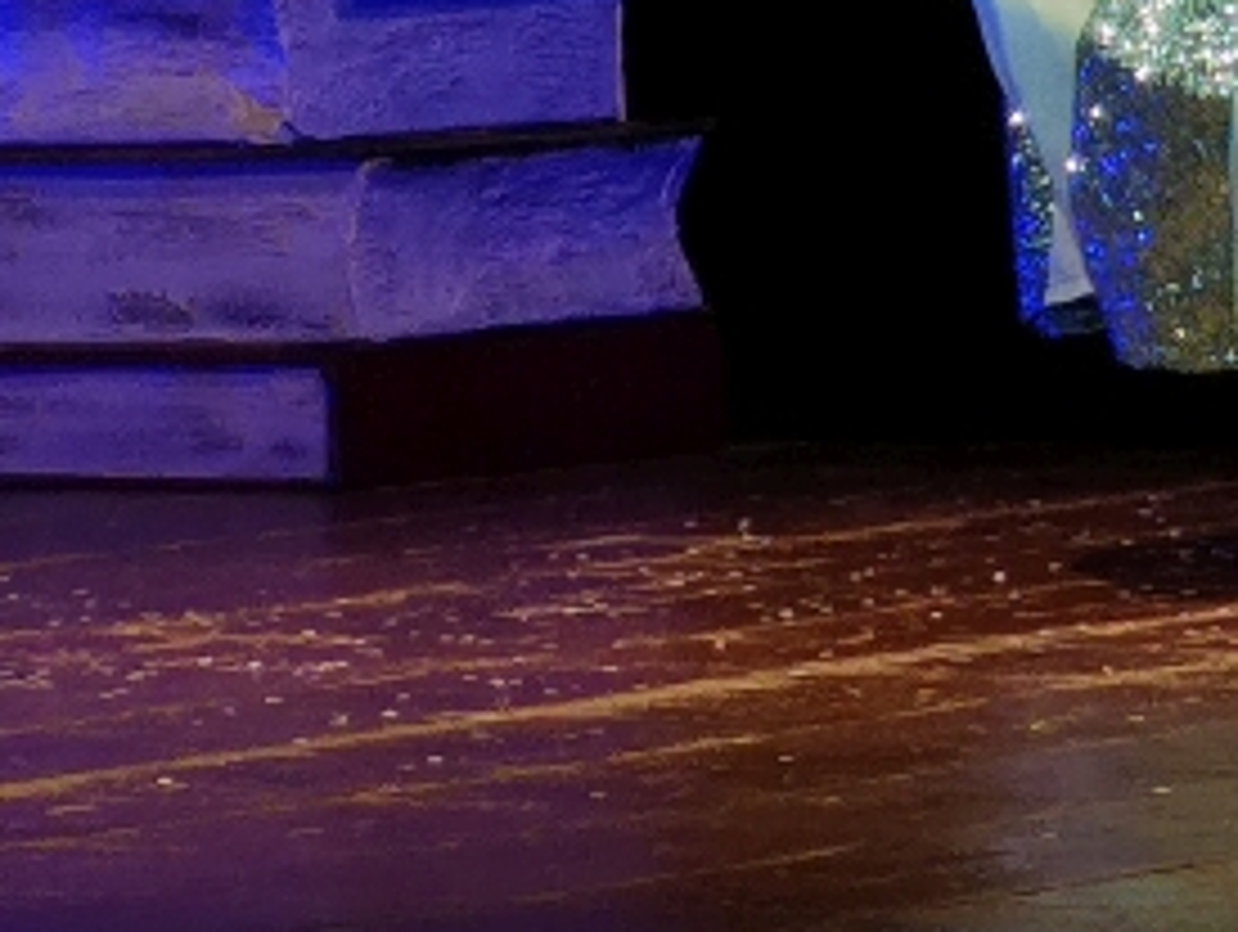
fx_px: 12641
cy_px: -1022
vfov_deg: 4.2
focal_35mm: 353
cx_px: 1531
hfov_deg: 5.6
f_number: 2.4
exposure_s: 1/90
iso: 100
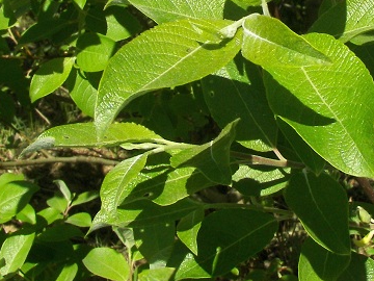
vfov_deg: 19.0
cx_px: 262
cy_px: -10
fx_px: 810
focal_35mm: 75
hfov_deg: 25.8
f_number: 7.1
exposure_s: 1/320
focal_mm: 6
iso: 100
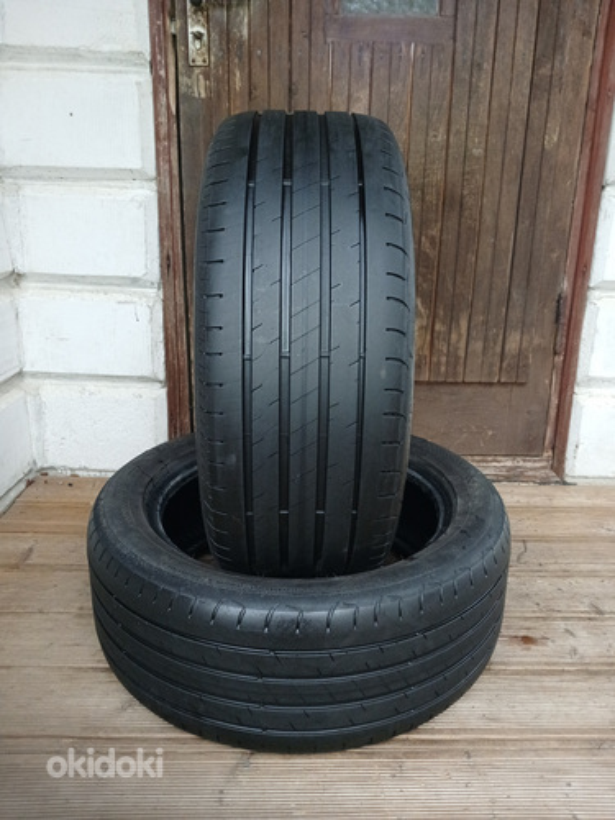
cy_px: 410
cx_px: 308
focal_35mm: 27
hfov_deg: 51.4
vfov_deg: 65.3
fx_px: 640
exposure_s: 1/50
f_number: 1.8
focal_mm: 3.98
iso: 250
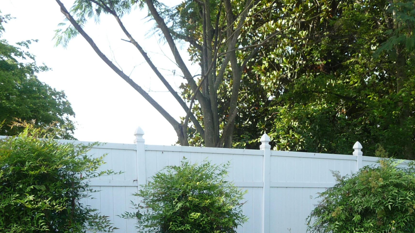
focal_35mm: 53
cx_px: 277
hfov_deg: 38.7
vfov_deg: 22.0
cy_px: 217
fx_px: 583
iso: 100
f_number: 3.3
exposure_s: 1/160
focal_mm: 4.7
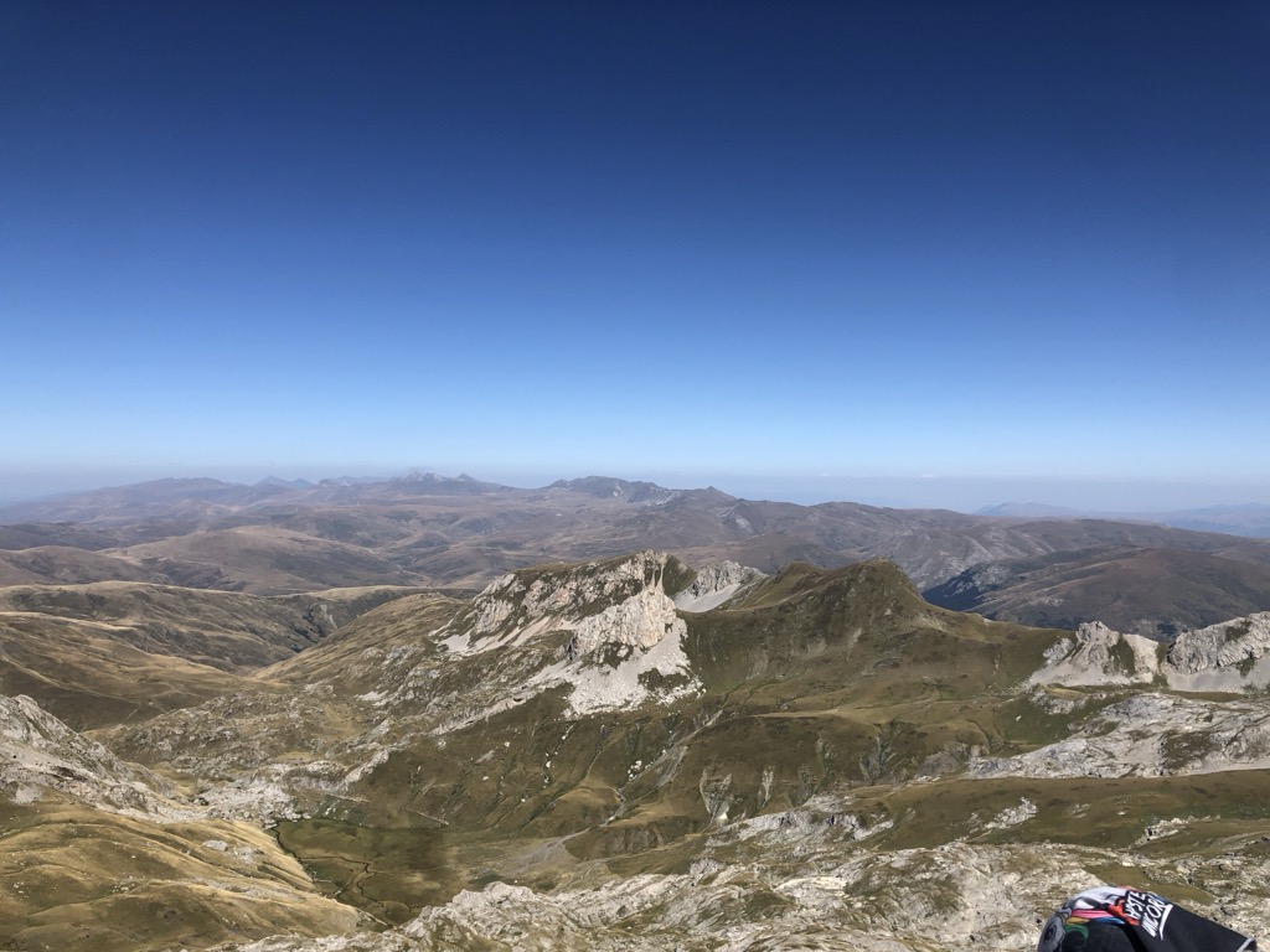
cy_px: 476
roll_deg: +0.6
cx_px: 635
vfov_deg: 49.7
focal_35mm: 28
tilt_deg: +0.5
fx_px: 1027
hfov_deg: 63.4
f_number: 1.8
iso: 20
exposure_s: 1/3003
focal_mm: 4
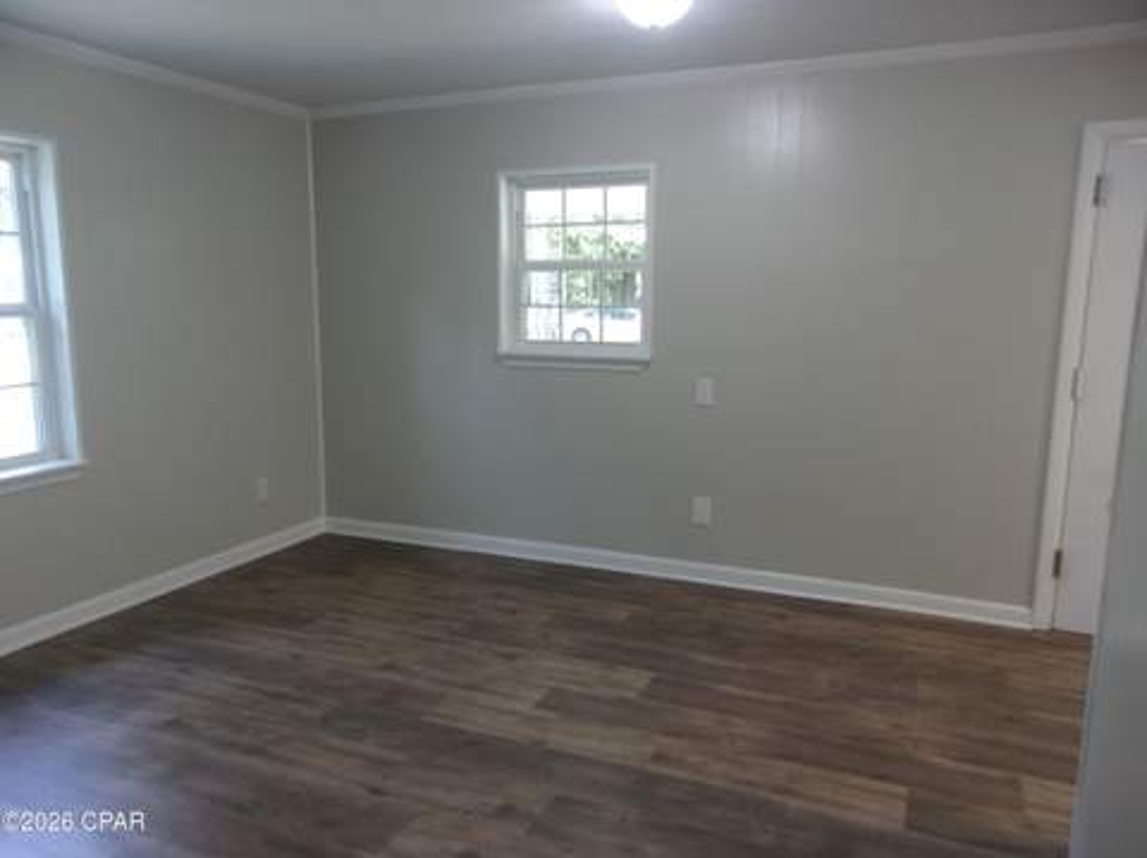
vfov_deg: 51.3
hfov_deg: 65.4
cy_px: 429
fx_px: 894
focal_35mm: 27
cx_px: 574
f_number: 3
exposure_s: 1/34
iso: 174
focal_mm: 4.9
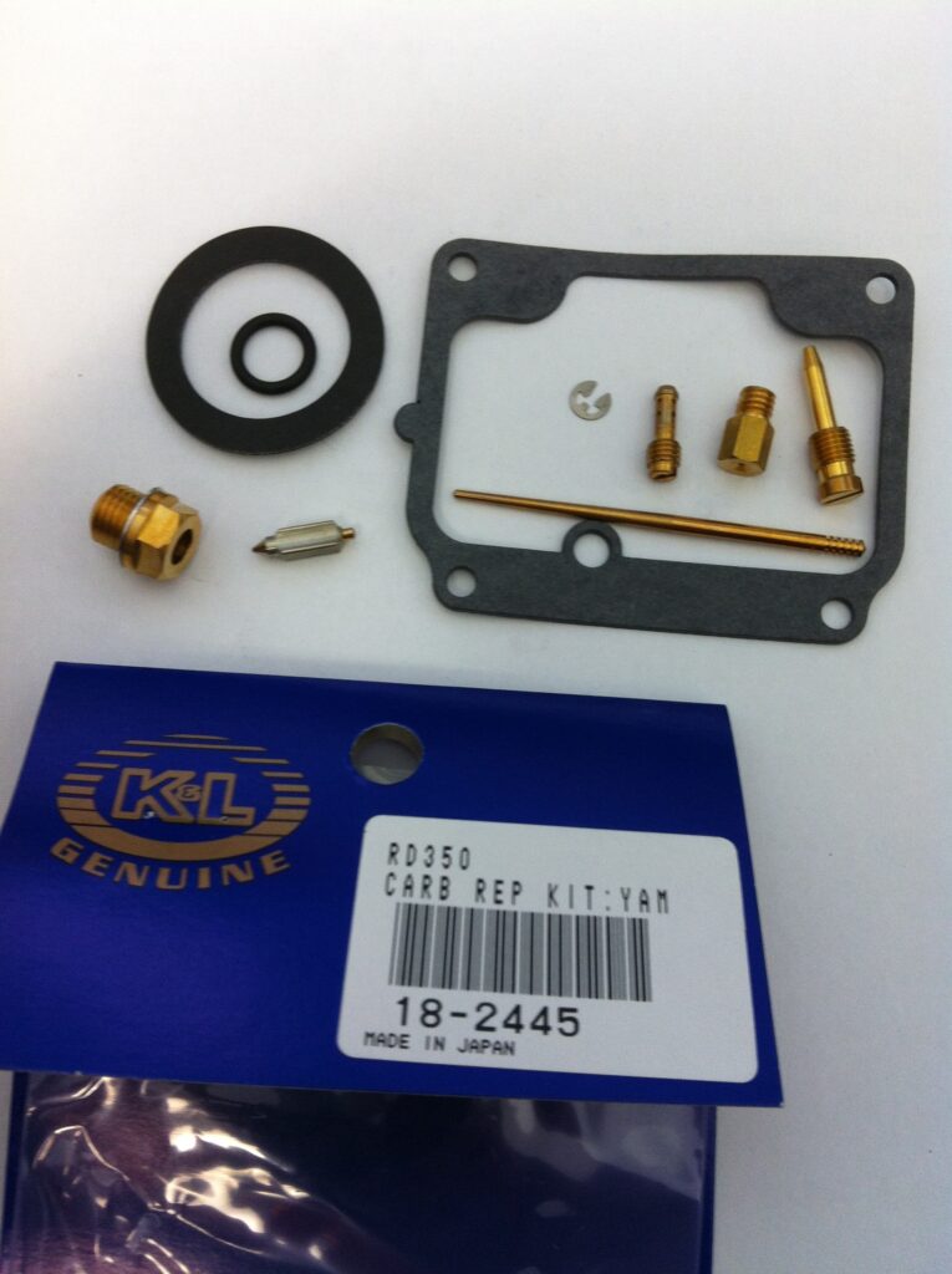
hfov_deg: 40.6
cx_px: 476
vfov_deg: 52.7
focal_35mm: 35
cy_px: 637
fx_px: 1287
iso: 100
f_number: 2.8
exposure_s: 1/15
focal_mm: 3.85
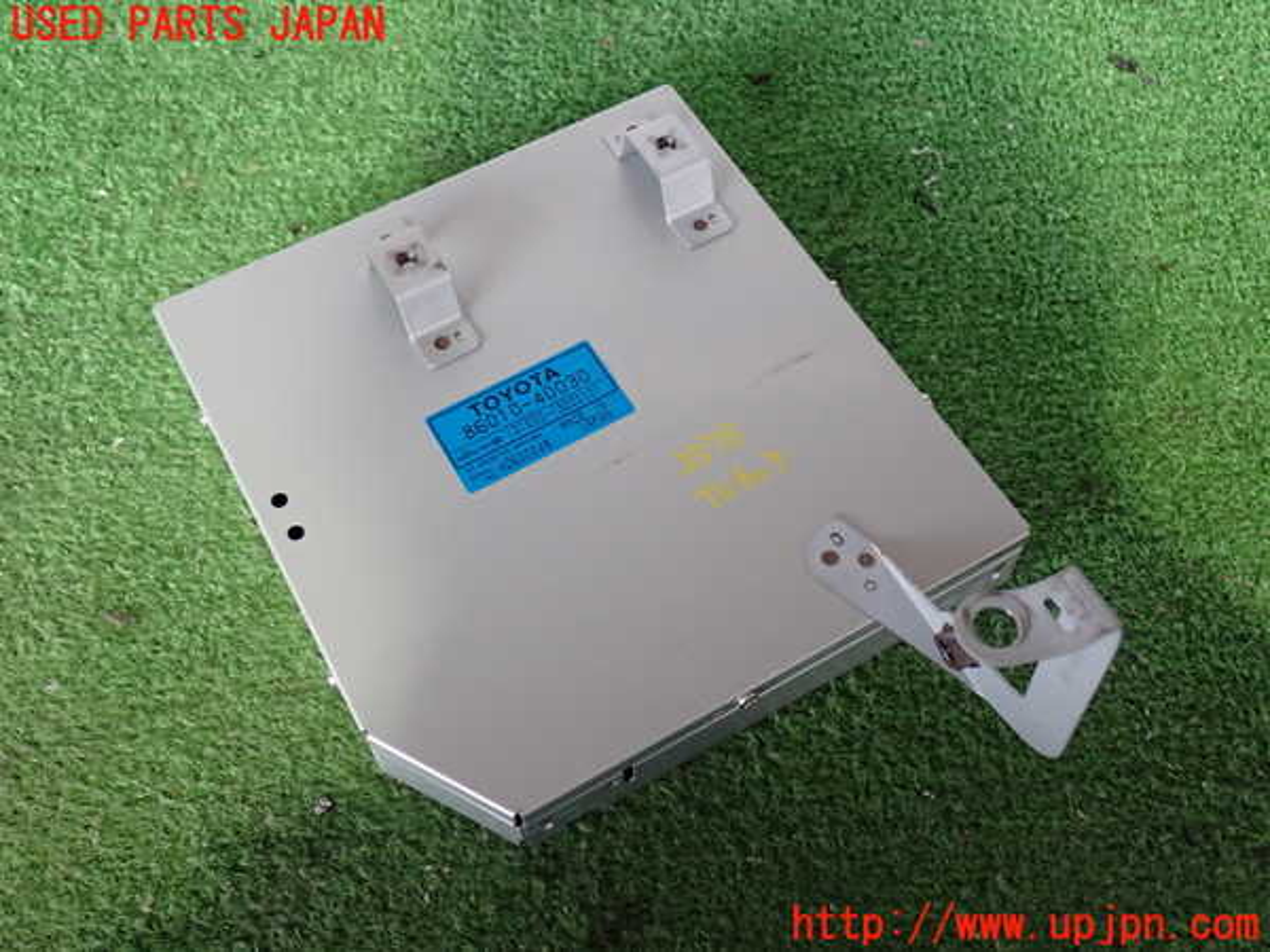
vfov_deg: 37.7
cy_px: 476
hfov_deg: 49.0
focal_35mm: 38
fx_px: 1394
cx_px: 635
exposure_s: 1/40
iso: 640
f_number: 2.7
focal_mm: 6.83
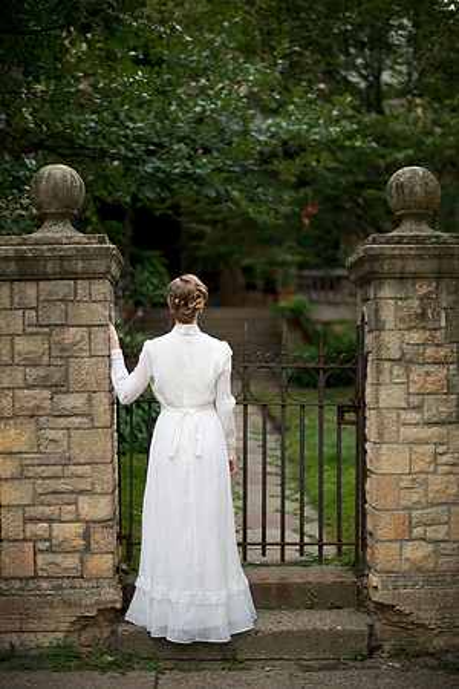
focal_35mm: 50
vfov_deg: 39.6
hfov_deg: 27.0
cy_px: 344
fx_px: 956
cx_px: 230
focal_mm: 50
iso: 200
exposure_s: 1/1250
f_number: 1.4
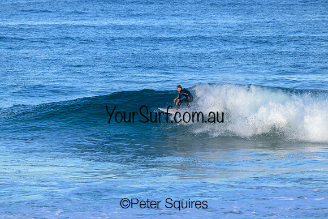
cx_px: 164
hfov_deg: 5.7
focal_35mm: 360
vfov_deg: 3.8
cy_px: 110
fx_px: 3281
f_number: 9.5
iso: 1600
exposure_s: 1/1600
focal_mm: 360
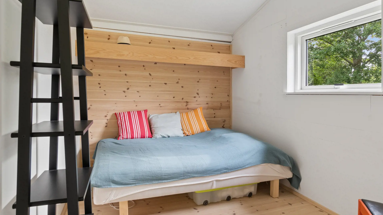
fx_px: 208
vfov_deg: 54.5
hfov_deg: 85.1
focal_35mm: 21
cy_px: 95
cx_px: 192
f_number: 8
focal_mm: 13
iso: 200
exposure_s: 1/6
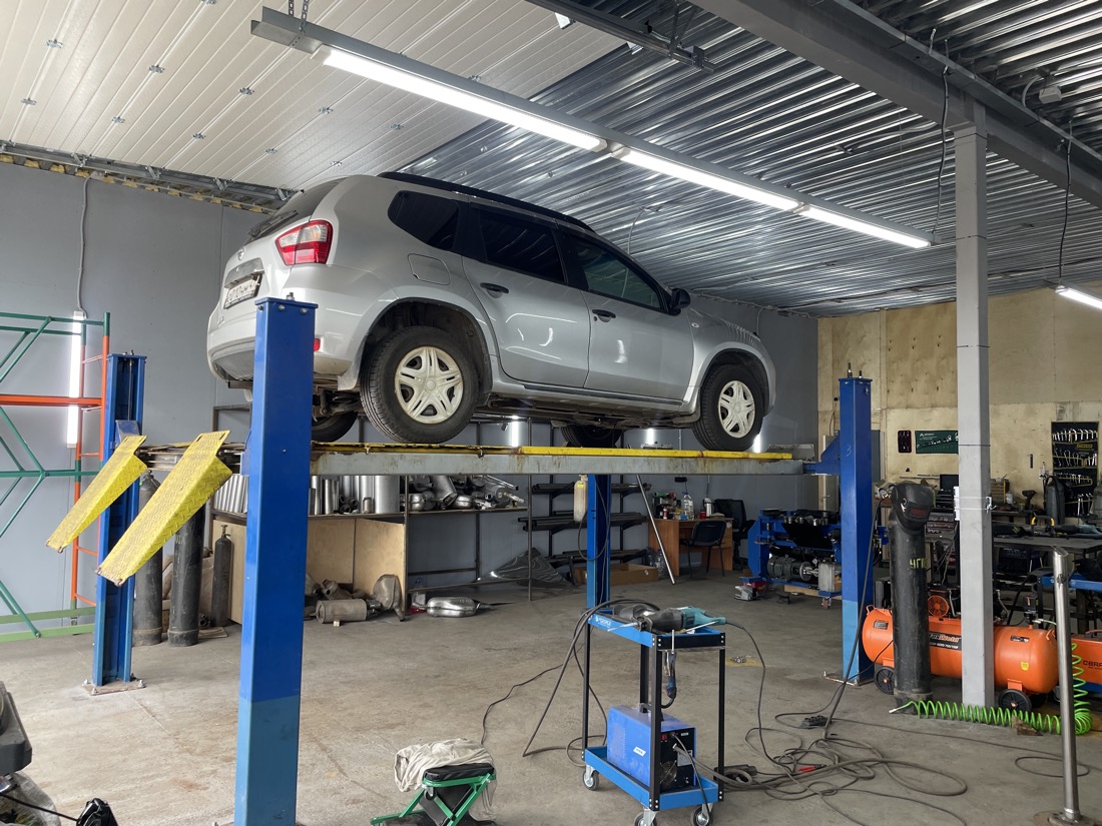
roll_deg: -1.3
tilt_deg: +4.7
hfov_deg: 67.3
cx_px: 551
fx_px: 828
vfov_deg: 53.1
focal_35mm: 26
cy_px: 413
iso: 64
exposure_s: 1/121
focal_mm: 4.2
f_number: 1.6
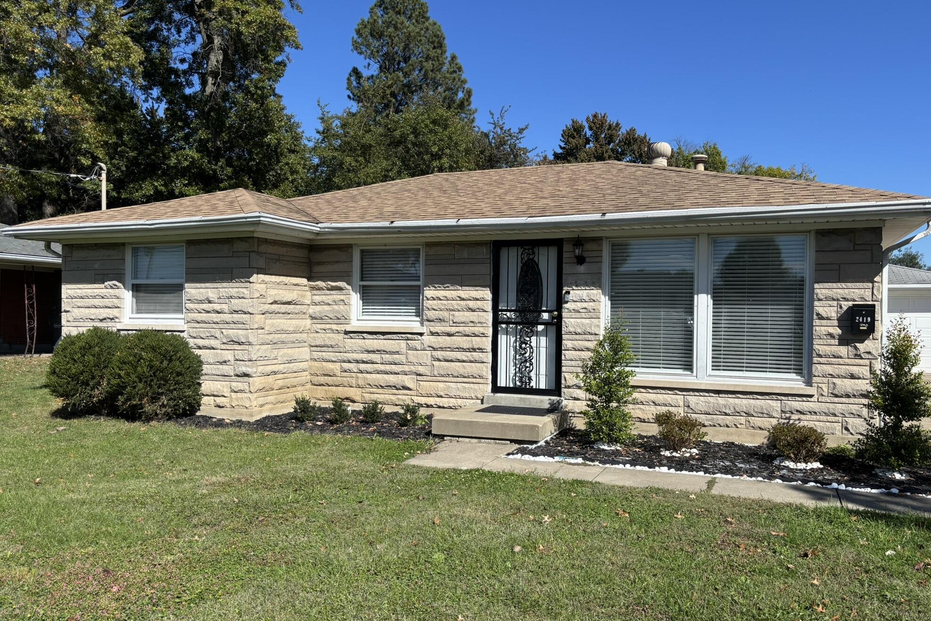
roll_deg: -0.7
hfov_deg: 65.5
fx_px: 724
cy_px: 315
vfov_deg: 46.4
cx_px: 475
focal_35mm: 28
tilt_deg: -0.3
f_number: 1.6
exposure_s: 1/3650
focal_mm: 5.96
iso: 50
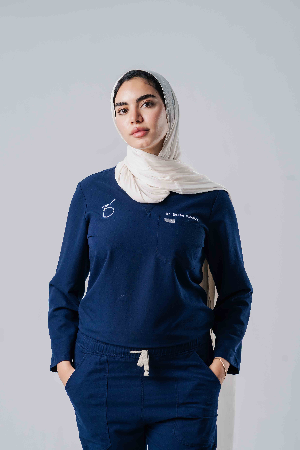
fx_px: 1187
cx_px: 138
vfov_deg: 21.5
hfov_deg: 14.4
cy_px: 234
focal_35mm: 95
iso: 1000
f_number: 6.3
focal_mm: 85
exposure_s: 1/250
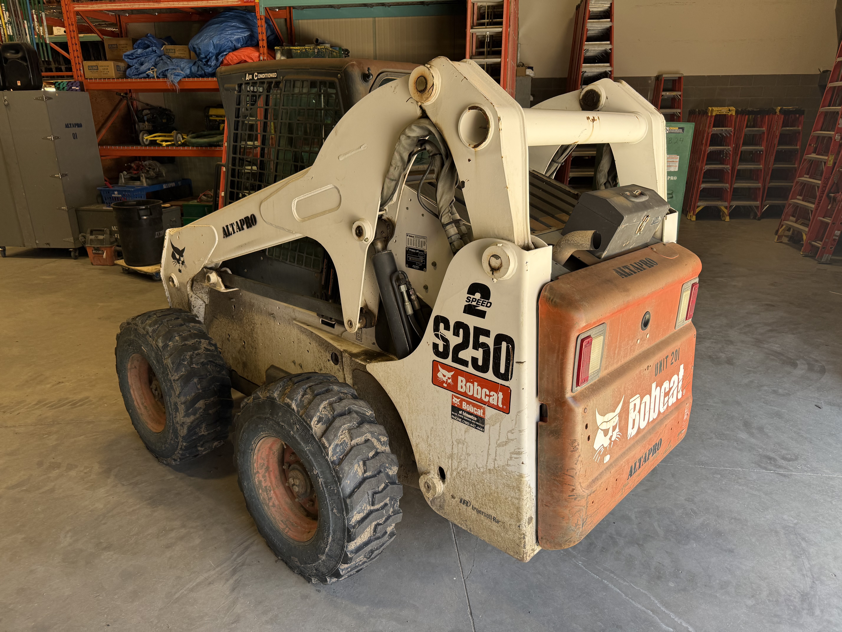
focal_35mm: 24
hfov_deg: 71.6
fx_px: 584
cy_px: 316
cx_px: 421
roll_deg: +0.0
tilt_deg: -18.1
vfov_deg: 56.8
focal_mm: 6.76
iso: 100
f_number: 1.78
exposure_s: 1/180
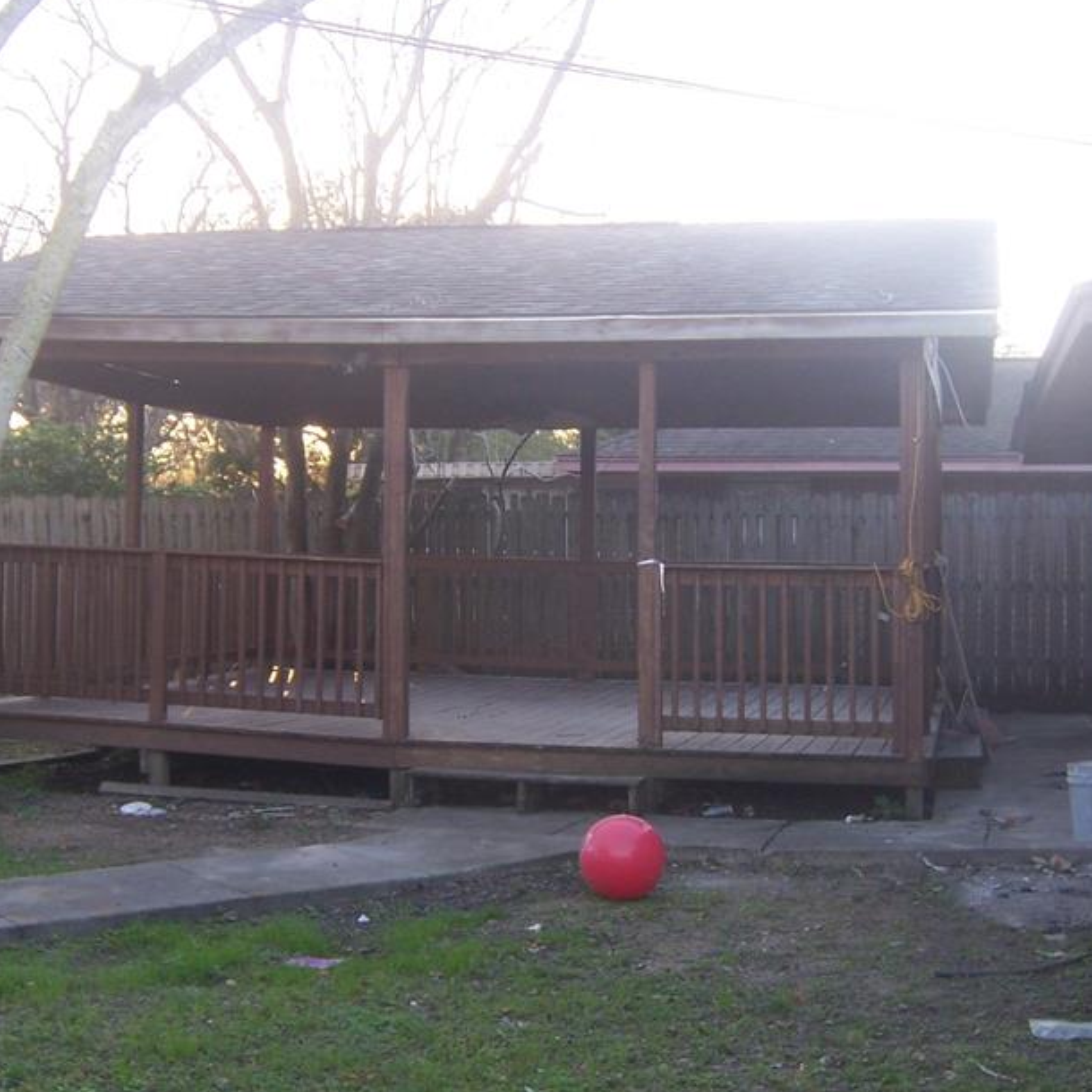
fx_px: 1749
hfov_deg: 34.7
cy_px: 519
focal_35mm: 49
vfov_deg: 34.7
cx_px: 539
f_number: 2.8
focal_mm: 5.5
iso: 80
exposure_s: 1/60
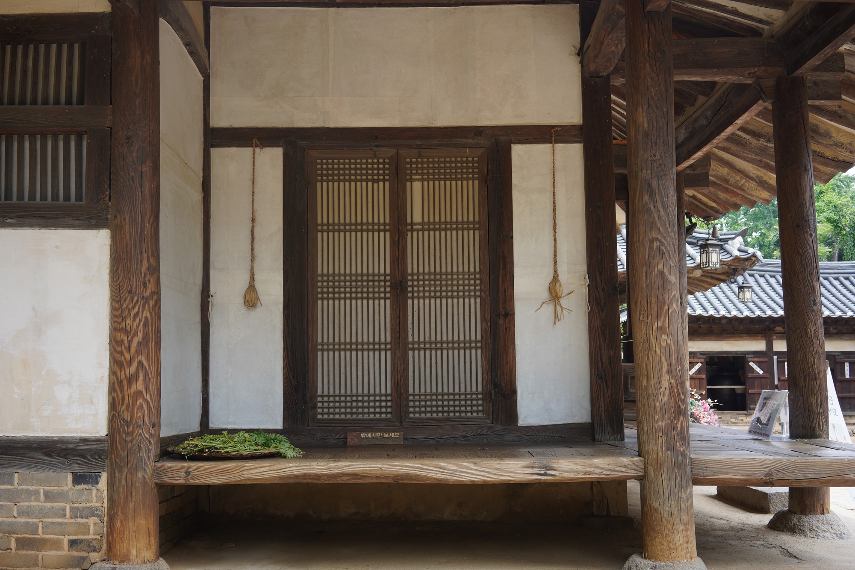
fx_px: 831
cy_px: 285
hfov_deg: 54.4
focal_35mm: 35
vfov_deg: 37.9
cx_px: 428
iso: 200
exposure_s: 1/100
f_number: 7.1
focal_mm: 35
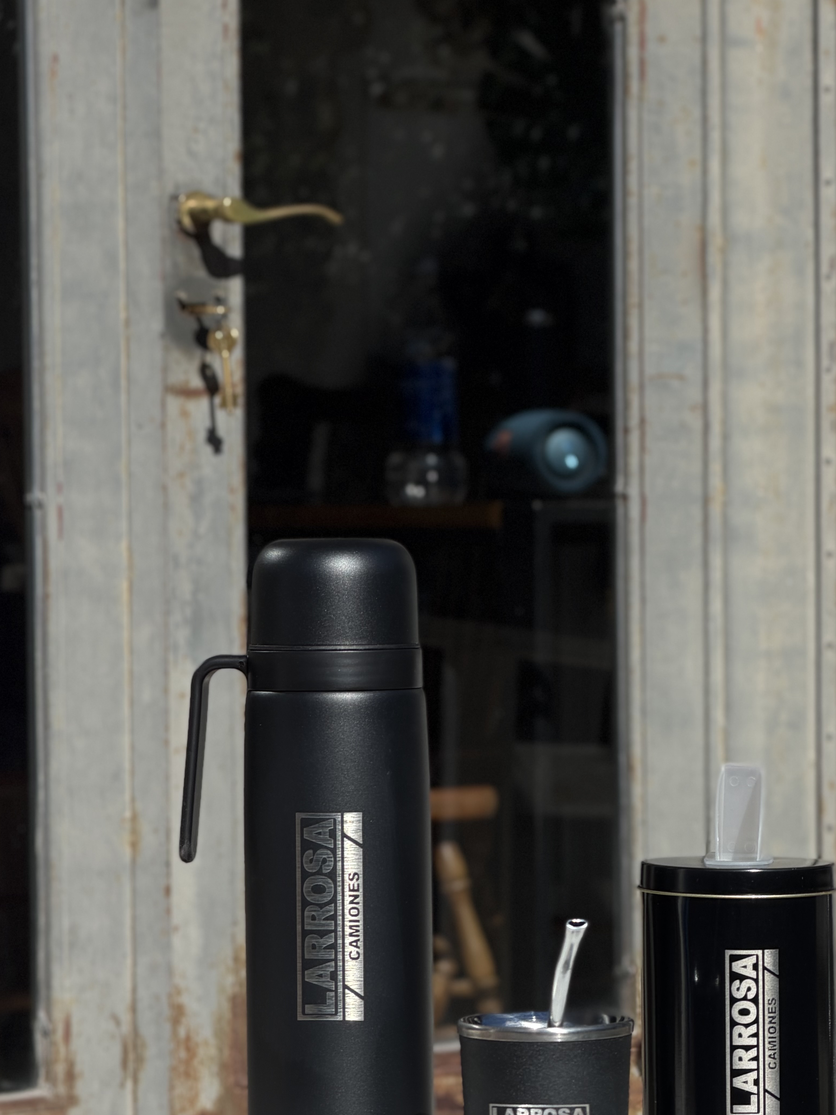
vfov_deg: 14.3
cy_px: 665
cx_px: 557
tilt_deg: -2.7
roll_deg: +0.2
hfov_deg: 10.7
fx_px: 4444
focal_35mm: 138
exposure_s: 1/1017
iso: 20
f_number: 2.8
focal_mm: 16.89
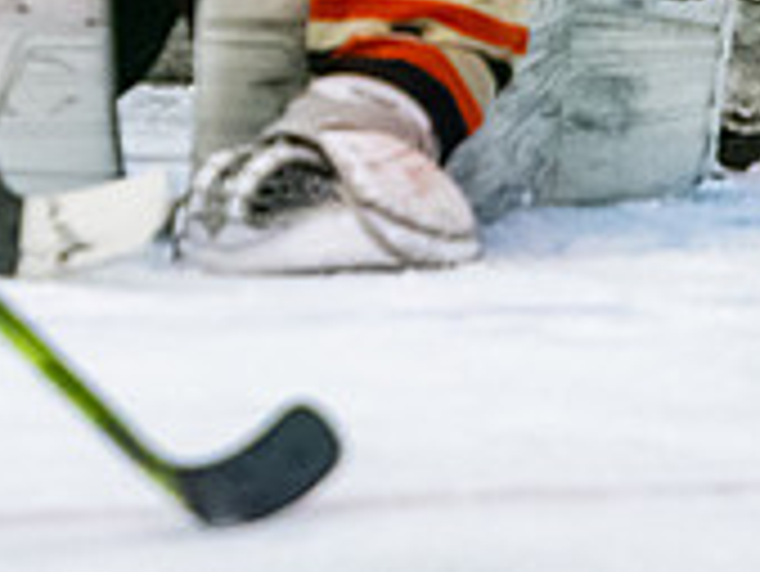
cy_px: -195
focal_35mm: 879
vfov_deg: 1.7
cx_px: 64
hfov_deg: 2.3
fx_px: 19312
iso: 3200
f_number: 3.2
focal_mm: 170
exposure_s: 1/640
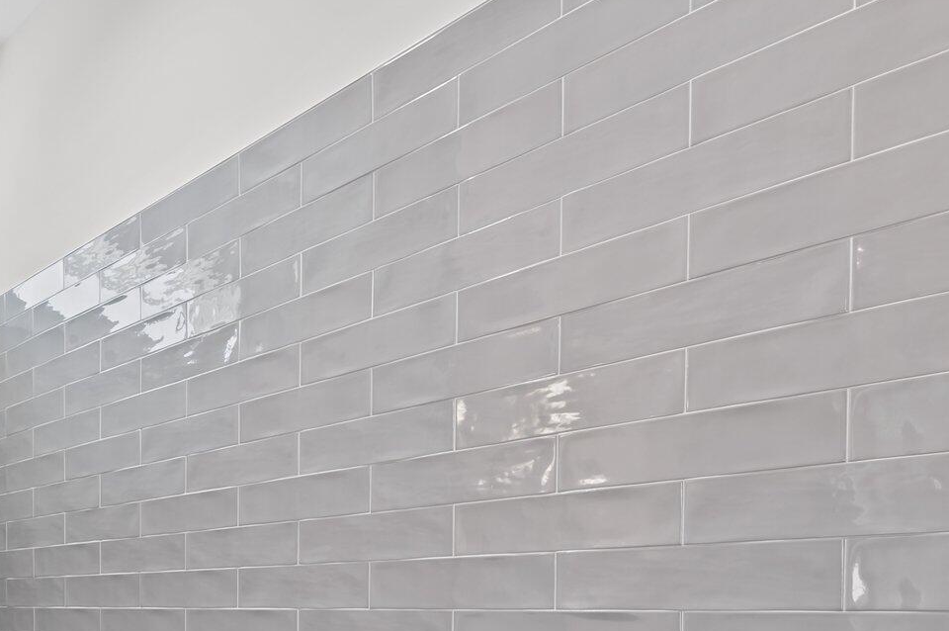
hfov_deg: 53.6
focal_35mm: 32
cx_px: 151
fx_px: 843
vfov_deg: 37.6
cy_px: 598
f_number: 5.6
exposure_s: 1/8
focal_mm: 15
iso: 400
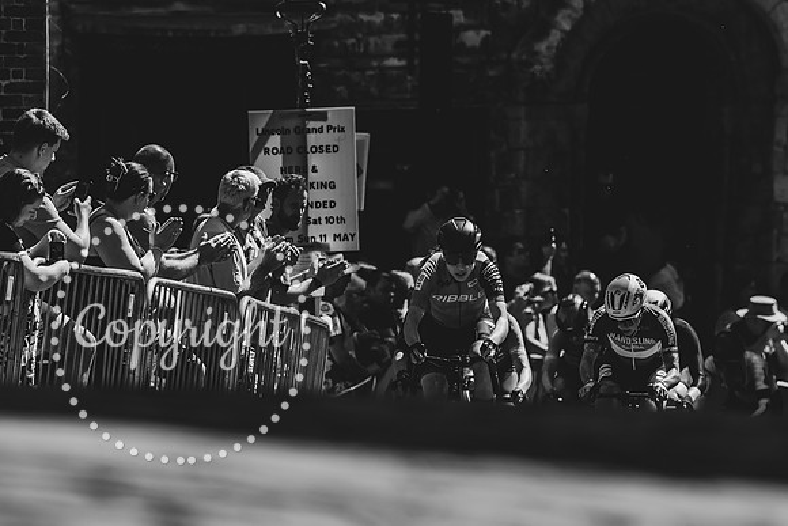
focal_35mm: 415
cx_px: 466
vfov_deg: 3.3
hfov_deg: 5.0
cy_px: 278
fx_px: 9084
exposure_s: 1/1600
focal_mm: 200
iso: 100
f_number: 4
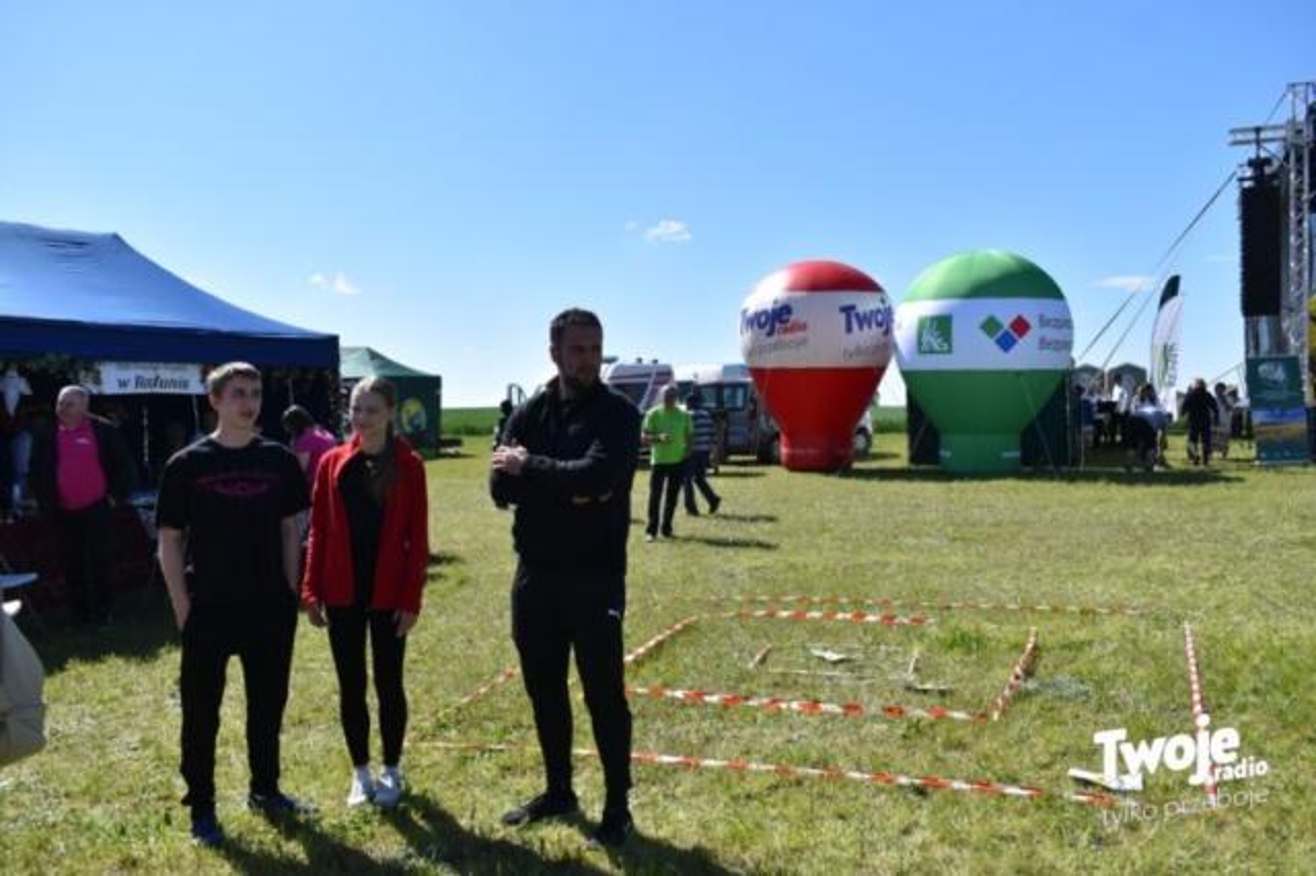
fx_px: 1151
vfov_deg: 41.7
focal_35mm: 32
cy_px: 438
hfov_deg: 59.5
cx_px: 658
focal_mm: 21
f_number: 7.1
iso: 400
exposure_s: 1/1600
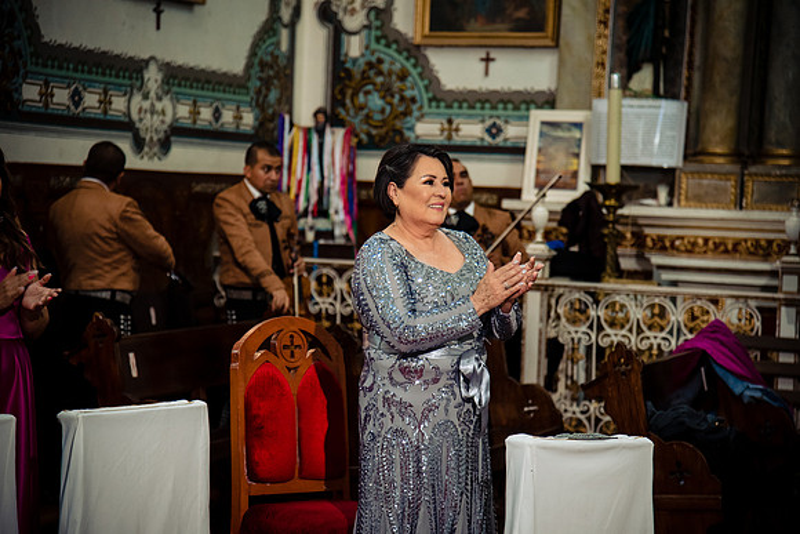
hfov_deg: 21.5
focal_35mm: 95
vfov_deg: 14.4
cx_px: 400
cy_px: 267
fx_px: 2112
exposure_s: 1/100
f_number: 4
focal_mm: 95
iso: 2000
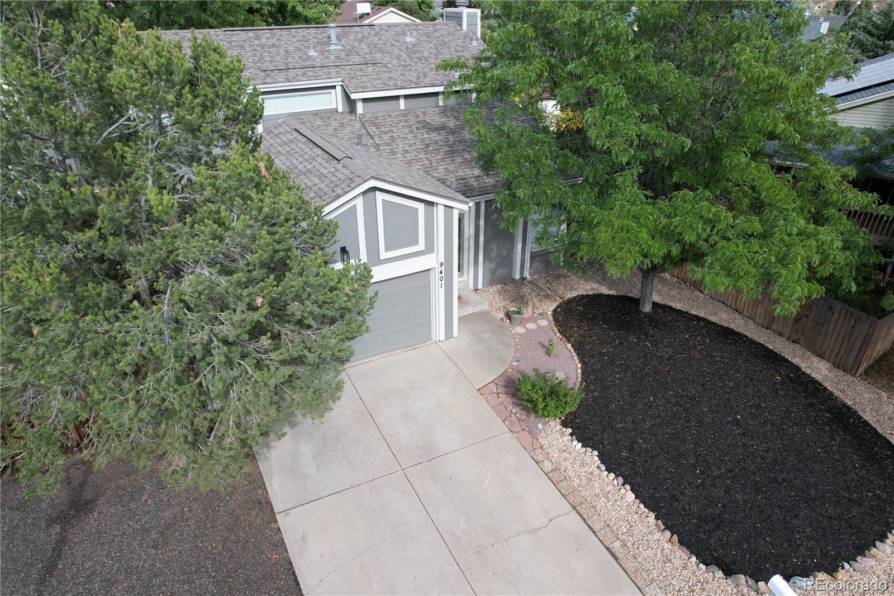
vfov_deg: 57.2
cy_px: 298
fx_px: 546
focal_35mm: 22
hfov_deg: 78.6
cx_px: 447
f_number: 2.8
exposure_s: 1/240
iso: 110
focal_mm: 8.38
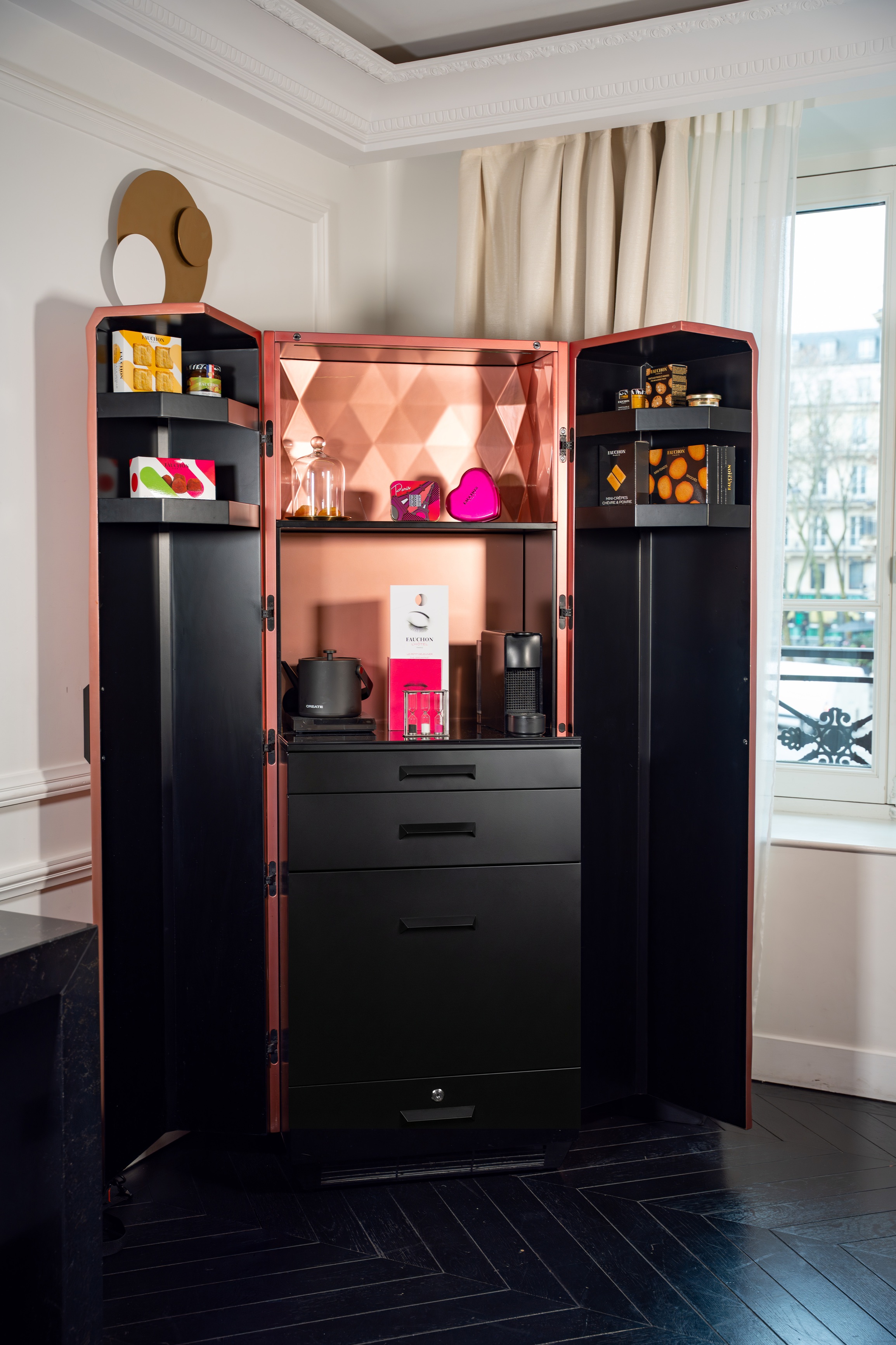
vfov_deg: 49.1
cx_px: 448
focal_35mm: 39
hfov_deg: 33.9
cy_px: 672
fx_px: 1471
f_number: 4
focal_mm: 39.4
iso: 500
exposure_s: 1/60
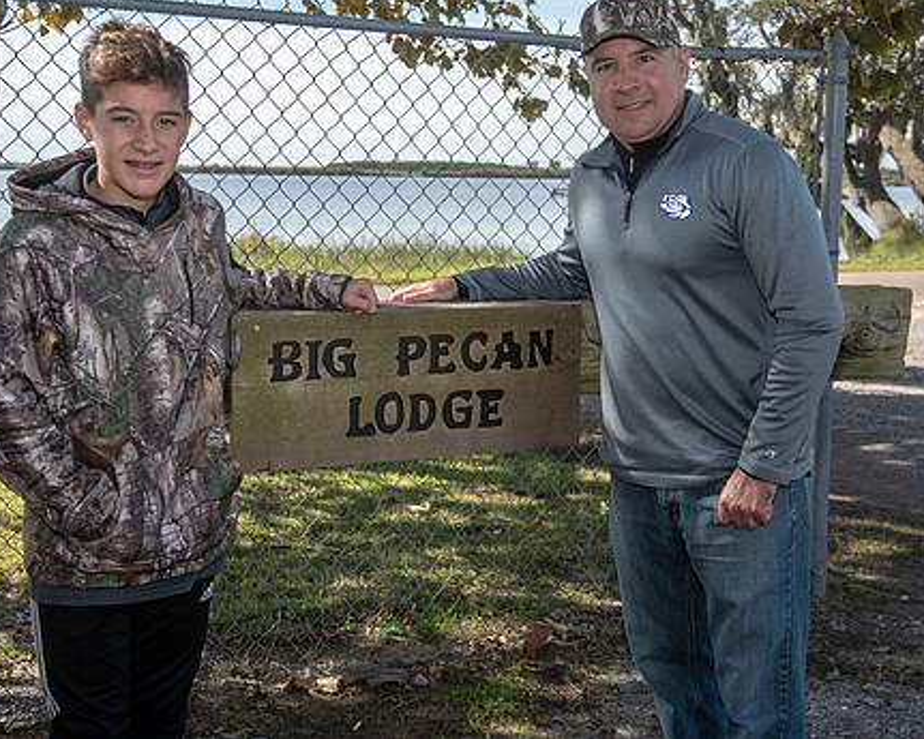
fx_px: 1450
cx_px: 452
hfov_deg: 35.4
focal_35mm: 53
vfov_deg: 28.6
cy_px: 327
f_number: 7.1
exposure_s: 1/160
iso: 100
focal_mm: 42
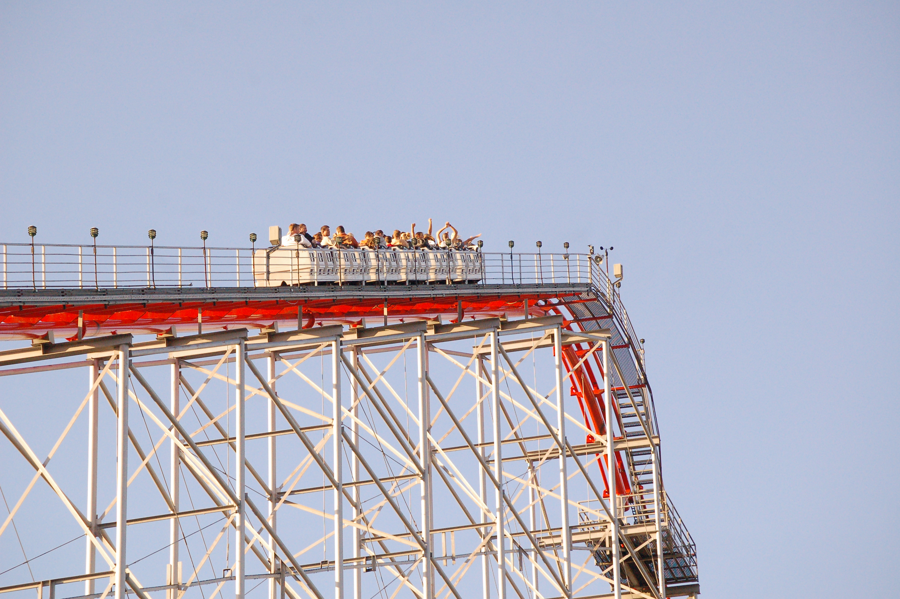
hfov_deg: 11.0
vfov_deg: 7.3
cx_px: 450
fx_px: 4683
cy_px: 300
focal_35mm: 188
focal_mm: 125
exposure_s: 1/1000
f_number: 8
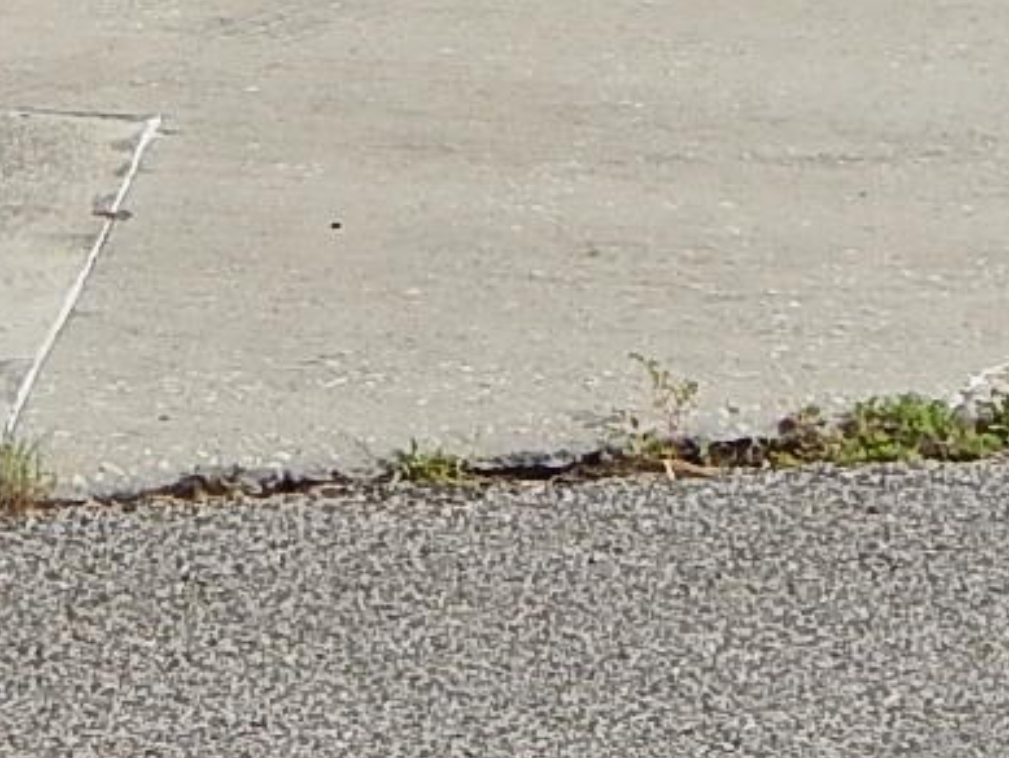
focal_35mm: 286
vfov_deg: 5.1
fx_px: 8339
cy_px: -491
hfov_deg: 6.9
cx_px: 594
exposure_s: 1/500
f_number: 7.4
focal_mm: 8.6
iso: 125
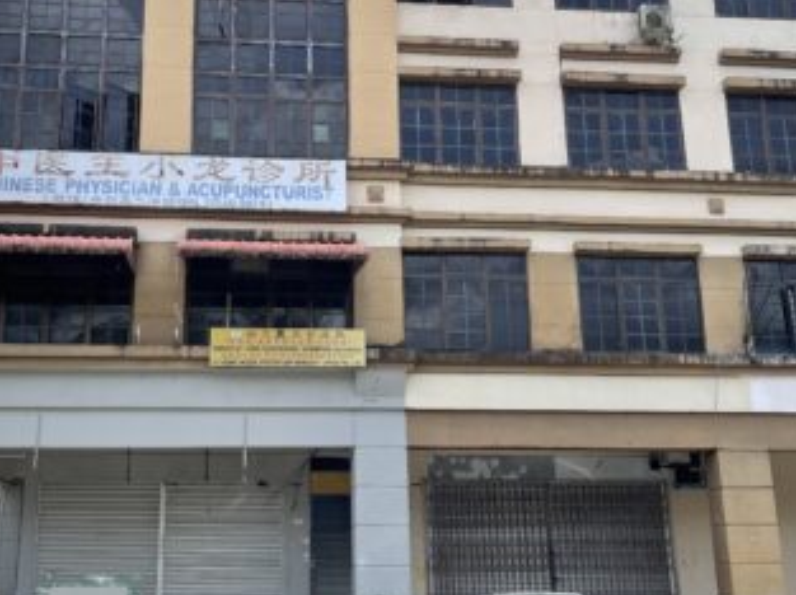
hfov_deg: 56.7
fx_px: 735
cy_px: 277
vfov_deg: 44.1
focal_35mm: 32
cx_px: 343
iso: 32
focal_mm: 5.1
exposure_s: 1/2336
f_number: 1.6
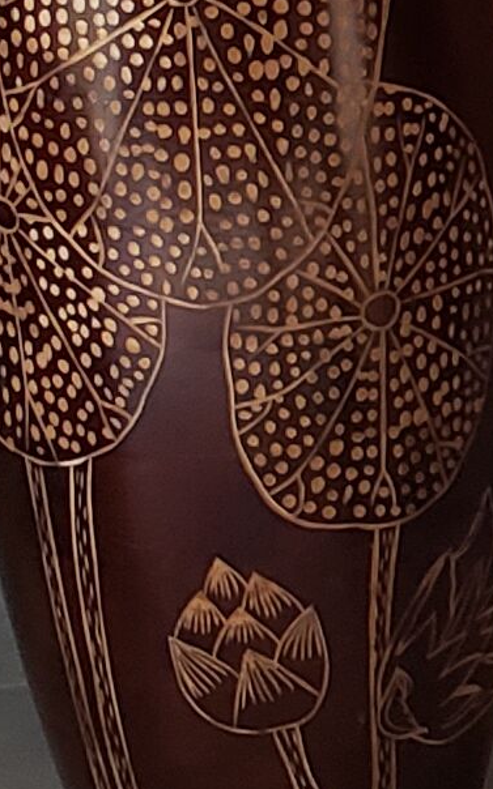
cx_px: 1839
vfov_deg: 11.4
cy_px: 201
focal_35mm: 184
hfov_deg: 6.1
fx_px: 3959
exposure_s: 1/50
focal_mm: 4.3
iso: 200
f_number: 2.4
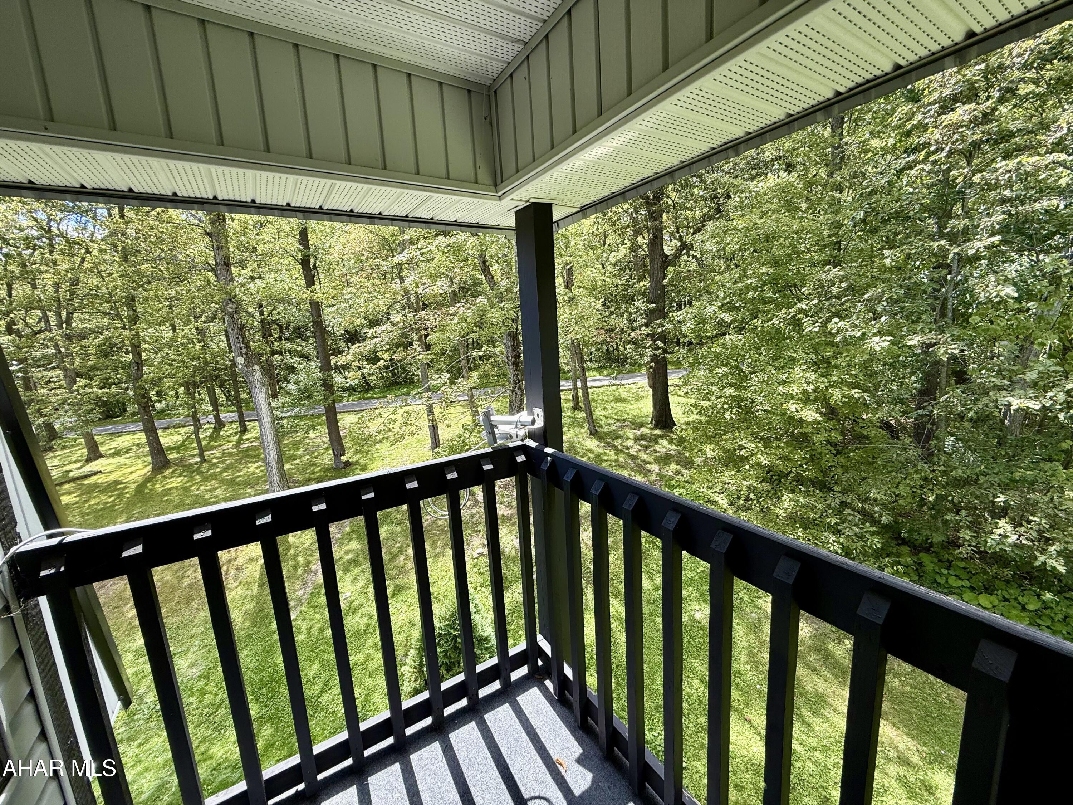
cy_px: 402
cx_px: 536
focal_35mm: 14
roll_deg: +3.3
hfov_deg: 102.1
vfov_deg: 85.7
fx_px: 434
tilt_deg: -10.7
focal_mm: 2.22
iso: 50
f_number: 2.2
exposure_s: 1/271
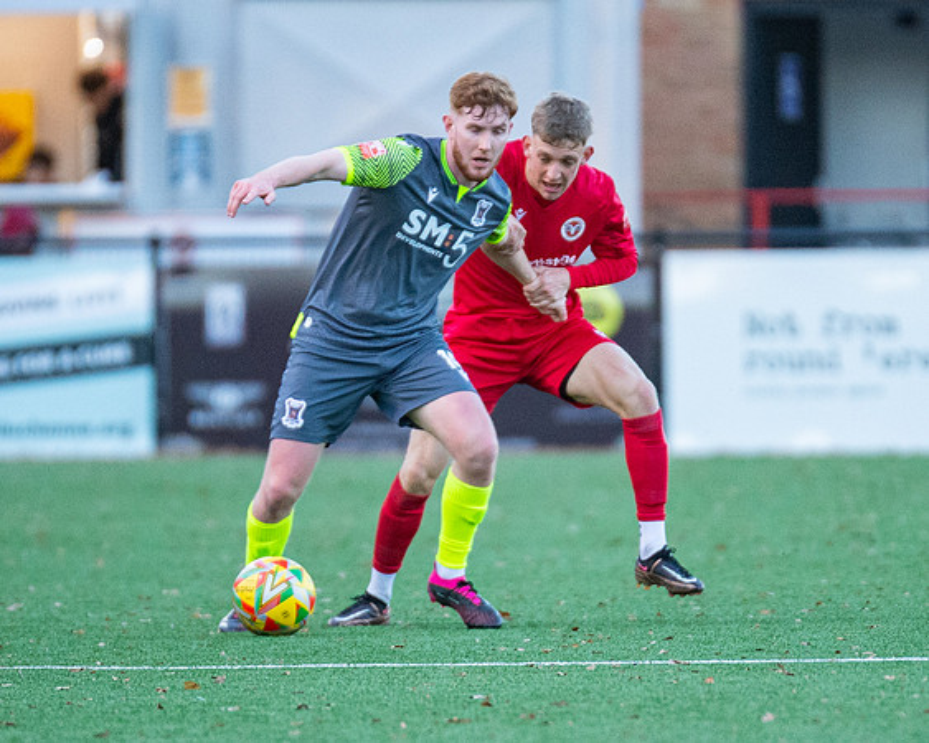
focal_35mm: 783
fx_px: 21534
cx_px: 551
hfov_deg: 2.5
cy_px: 381
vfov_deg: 2.0
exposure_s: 1/1600
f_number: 2.8
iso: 2500
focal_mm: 300
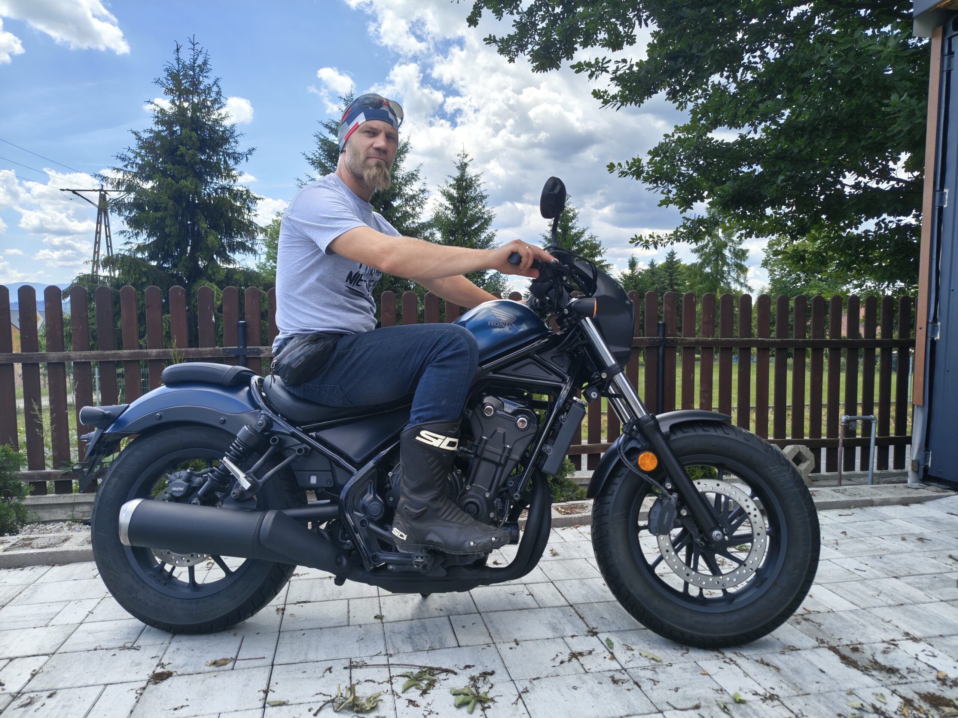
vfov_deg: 56.8
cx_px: 479
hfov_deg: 71.6
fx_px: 664
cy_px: 359
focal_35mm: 24
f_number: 1.8
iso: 100
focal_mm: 5.56
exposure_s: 1/359
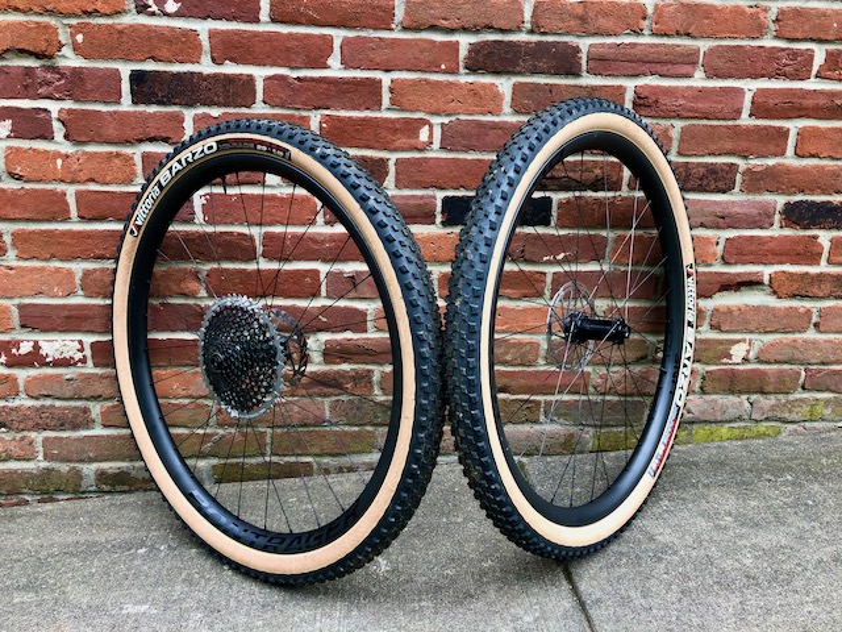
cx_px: 421
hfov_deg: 63.4
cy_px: 316
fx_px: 681
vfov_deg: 49.7
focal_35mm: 28
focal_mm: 3.99
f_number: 1.8
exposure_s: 1/182
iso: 20
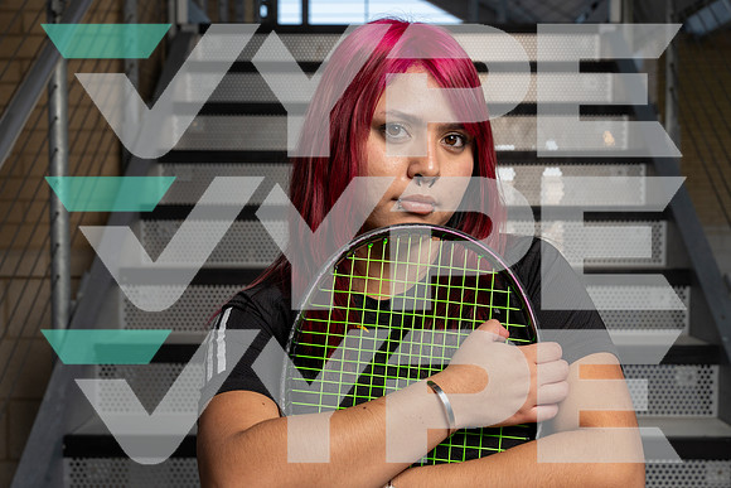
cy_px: 244
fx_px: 1198
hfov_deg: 33.9
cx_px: 366
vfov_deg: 23.0
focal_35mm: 59
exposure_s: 1/250
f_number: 8
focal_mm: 59
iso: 250
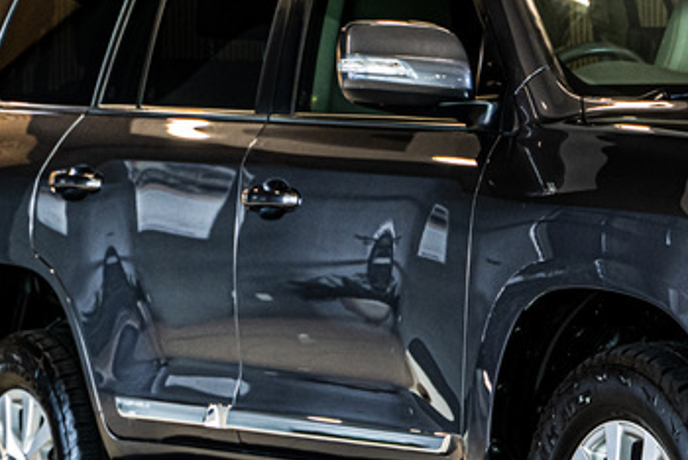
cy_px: 226
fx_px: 4189
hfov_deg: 9.3
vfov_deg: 6.3
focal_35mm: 219
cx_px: 703
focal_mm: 75
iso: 640
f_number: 4
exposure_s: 1/125
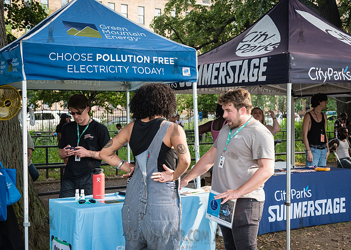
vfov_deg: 25.6
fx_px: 551
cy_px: 143
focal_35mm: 55
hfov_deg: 35.2
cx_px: 215
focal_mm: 44
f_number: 4.5
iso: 1000
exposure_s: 1/500
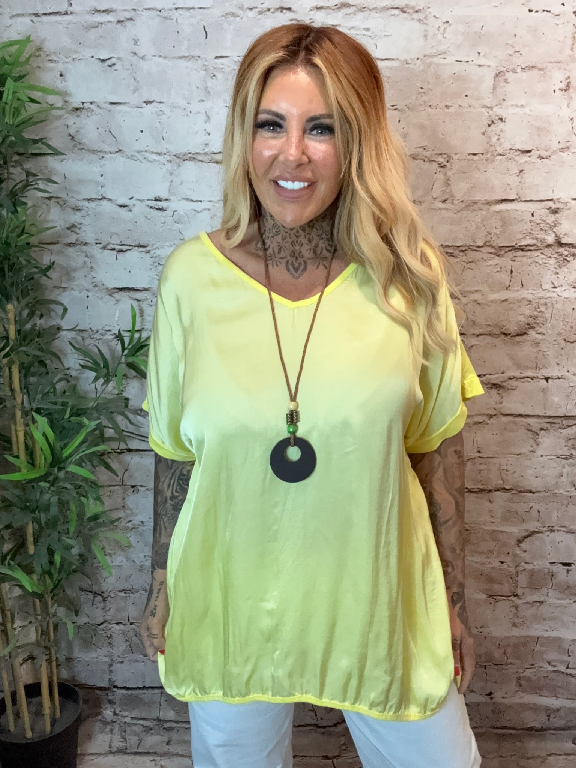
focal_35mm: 30
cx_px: 288
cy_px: 384
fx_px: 666
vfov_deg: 60.0
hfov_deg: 46.8
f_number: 1.9
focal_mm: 2.69
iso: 250
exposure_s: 1/50
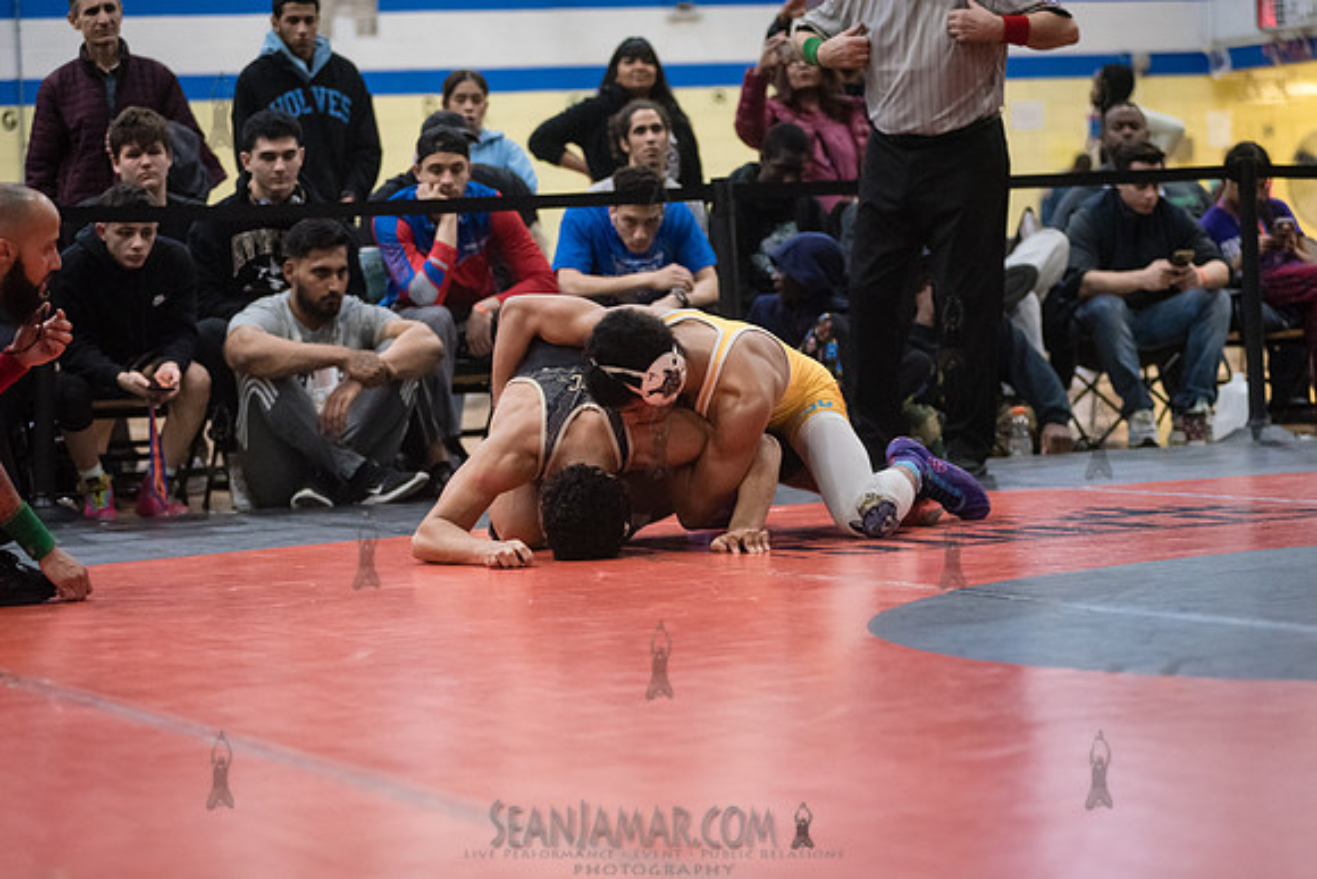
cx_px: 658
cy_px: 440
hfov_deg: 19.5
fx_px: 3842
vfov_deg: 13.0
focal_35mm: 105
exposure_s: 1/500
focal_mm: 105
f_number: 3.5
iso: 8000
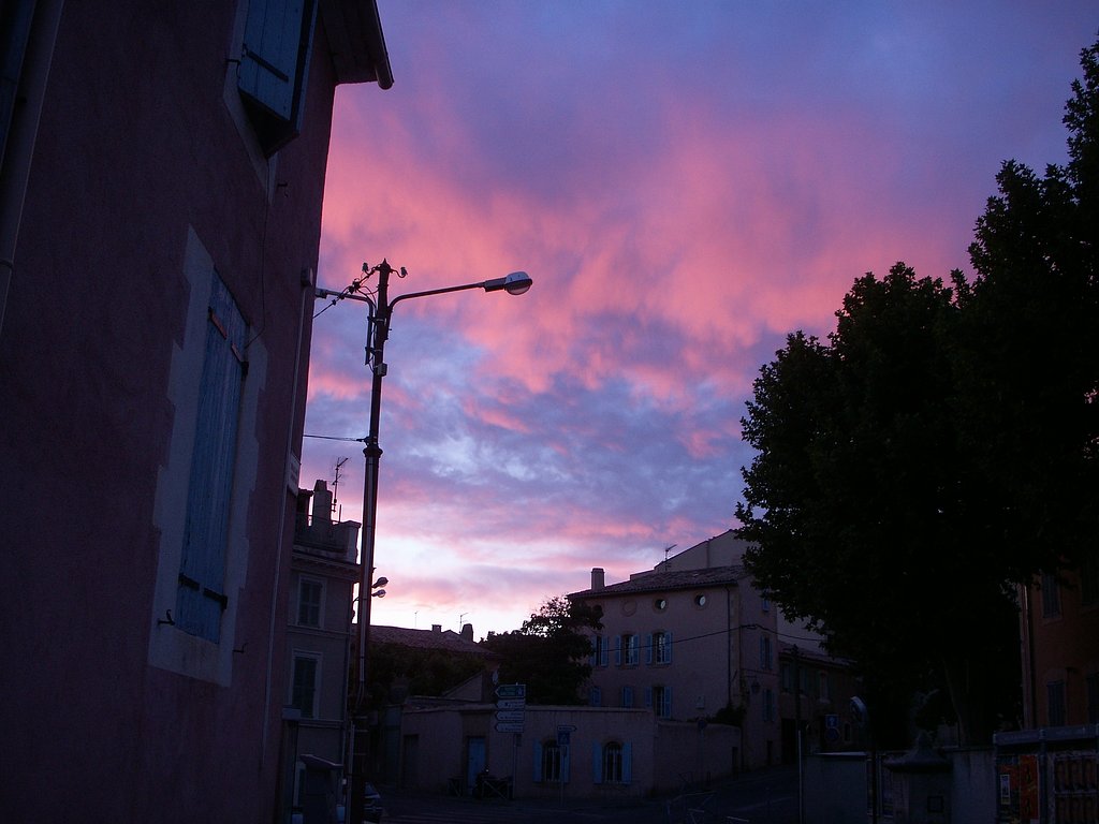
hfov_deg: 50.1
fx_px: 1175
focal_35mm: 37
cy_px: 412
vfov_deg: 38.7
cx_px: 550
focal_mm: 7.7
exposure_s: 1/25
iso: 50
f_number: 3.5
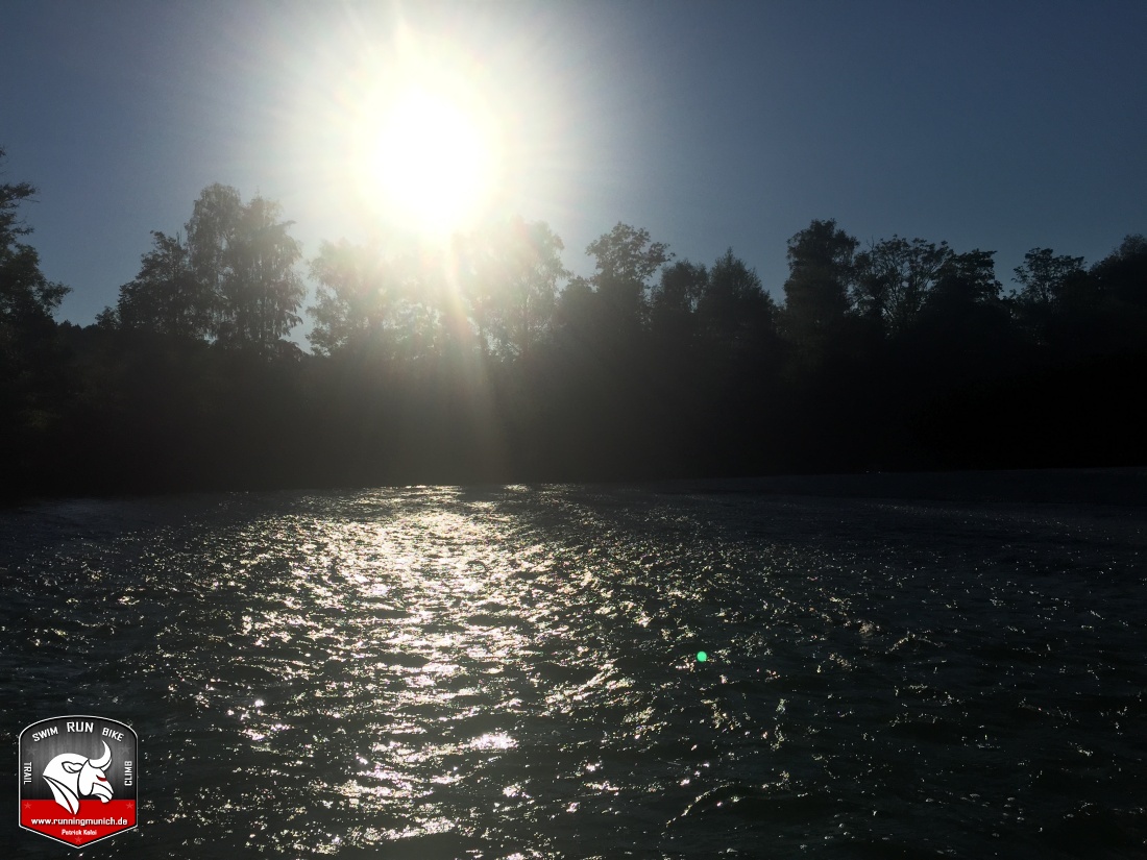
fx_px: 961
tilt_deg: +3.9
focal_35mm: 29
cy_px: 430
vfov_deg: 48.2
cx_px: 574
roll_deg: +0.1
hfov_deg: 61.7
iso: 32
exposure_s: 1/20000
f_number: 2.2
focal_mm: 4.15
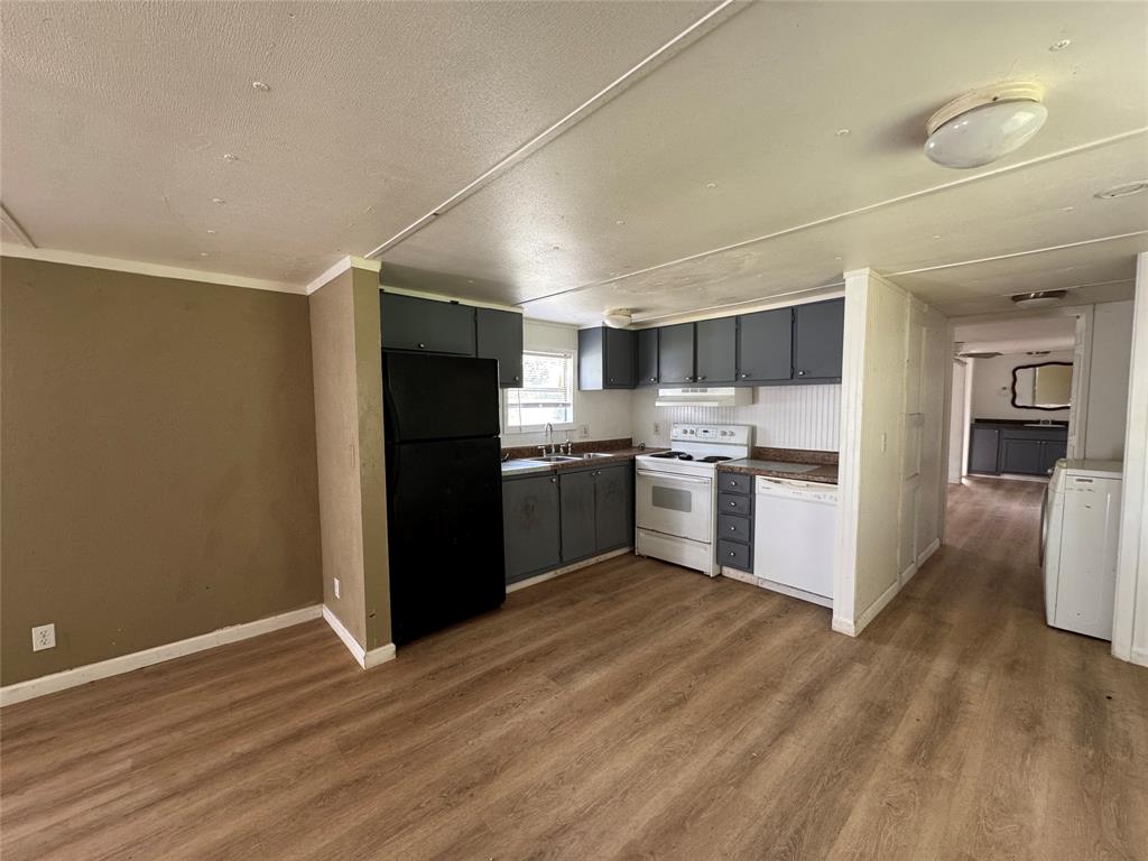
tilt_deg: -4.4
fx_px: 464
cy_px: 430
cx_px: 574
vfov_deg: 85.7
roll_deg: +0.8
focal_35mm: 14
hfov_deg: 102.1
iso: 250
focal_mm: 2.22
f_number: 2.2
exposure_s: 1/99
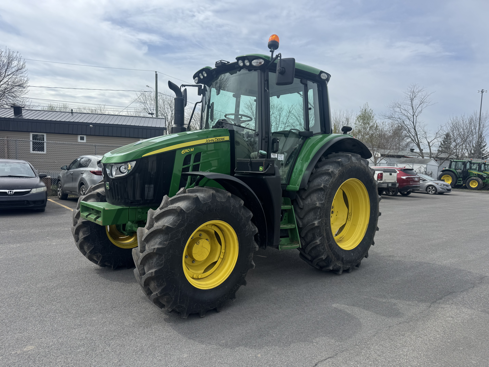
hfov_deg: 71.6
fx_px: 339
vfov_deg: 56.8
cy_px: 184
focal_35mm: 24
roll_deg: -1.8
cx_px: 244
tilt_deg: -3.0
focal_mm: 6.76
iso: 80
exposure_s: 1/5348
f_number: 1.78
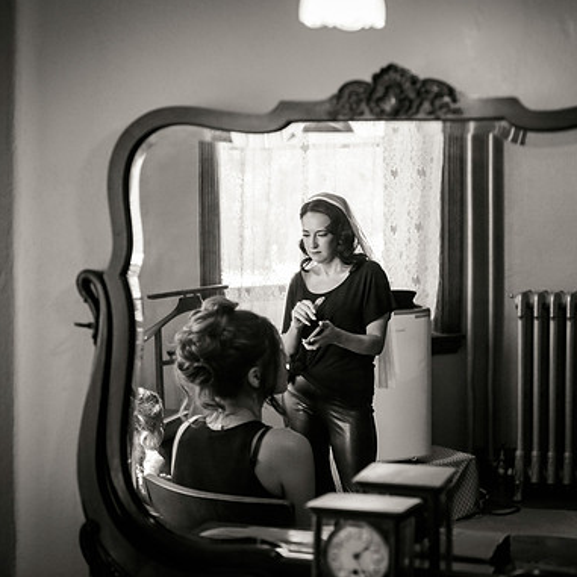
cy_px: 288
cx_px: 362
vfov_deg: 23.1
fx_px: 1414
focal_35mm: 75
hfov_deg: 23.0
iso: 2000
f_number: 2.8
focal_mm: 58
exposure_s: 1/1000
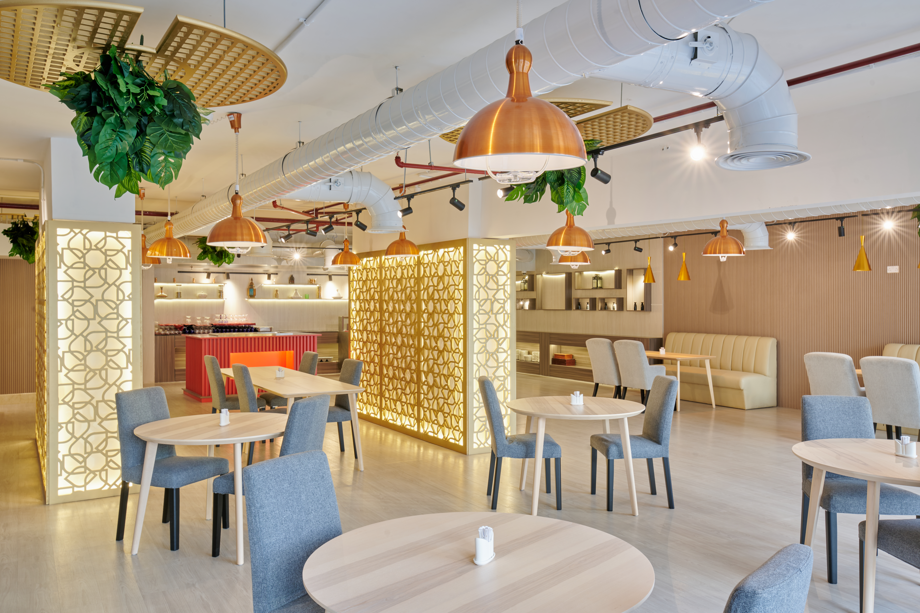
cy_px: 306
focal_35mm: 30
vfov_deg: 43.6
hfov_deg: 61.9
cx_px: 460
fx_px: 767
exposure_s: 1/10
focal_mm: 30
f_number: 11
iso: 100
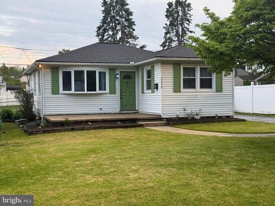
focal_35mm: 48
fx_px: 381
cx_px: 138
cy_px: 103
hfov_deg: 39.7
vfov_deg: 30.3
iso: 80
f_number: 1.78
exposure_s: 1/452
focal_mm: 6.76
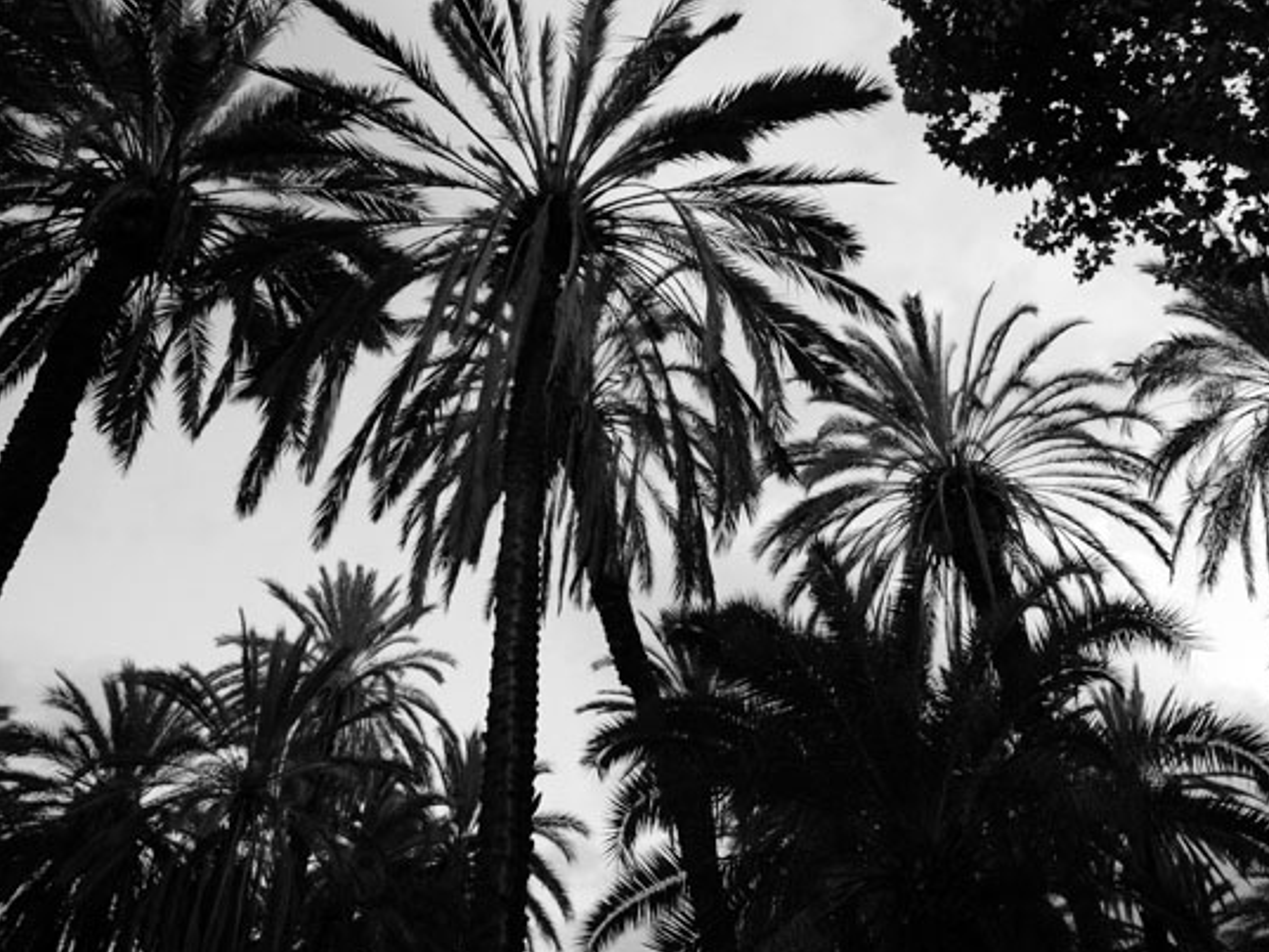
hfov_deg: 59.7
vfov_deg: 46.8
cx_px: 730
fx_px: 1100
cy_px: 488
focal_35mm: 30
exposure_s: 1/20
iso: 200
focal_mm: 18
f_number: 3.5
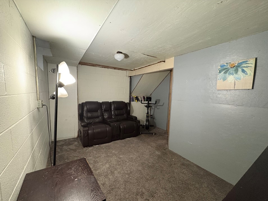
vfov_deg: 81.7
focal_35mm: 15
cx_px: 130
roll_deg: -1.5
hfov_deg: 98.1
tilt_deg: -6.3
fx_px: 116
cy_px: 107
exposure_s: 1/60
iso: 800
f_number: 2.2
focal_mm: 2.22
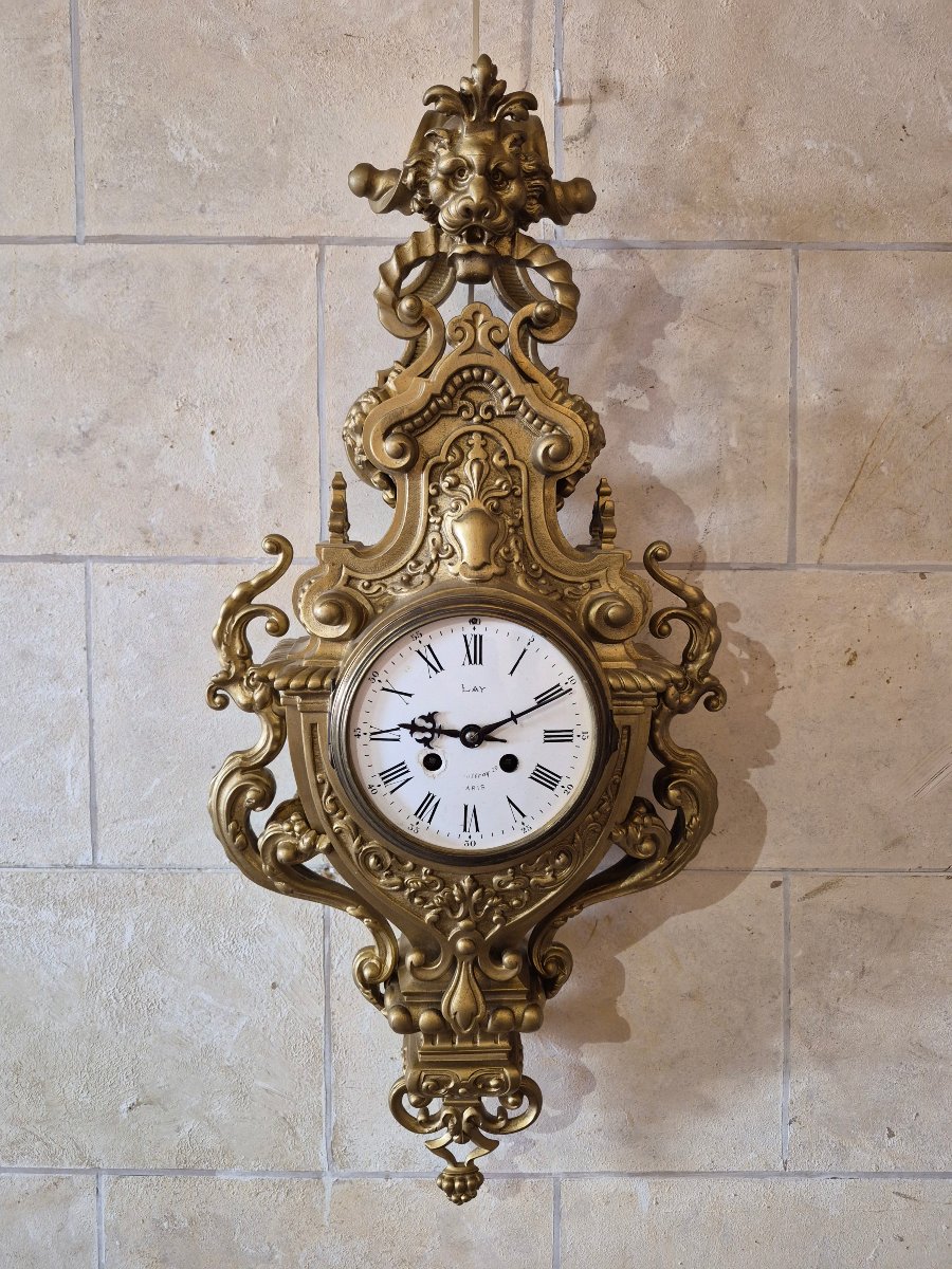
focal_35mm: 23
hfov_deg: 58.9
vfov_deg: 73.9
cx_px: 476
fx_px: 843
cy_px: 634
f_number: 1.8
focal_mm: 5.4
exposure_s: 1/100
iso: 400
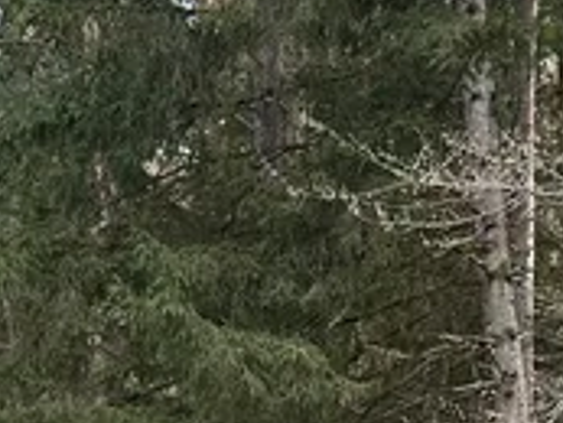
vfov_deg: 10.3
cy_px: 488
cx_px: 413
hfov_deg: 13.8
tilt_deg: +7.5
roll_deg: -0.8
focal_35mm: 142
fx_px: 2311
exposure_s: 1/401
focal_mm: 6.86
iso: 80
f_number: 1.78
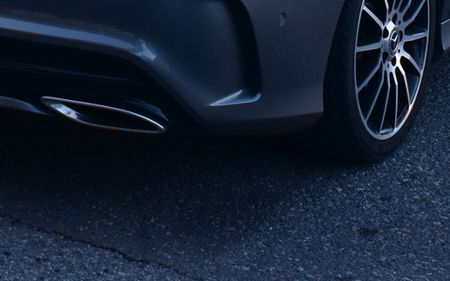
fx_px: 1410
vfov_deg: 10.9
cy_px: -158
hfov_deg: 18.1
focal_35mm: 115
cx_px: 154
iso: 400
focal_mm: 24
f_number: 9.5
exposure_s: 1/250
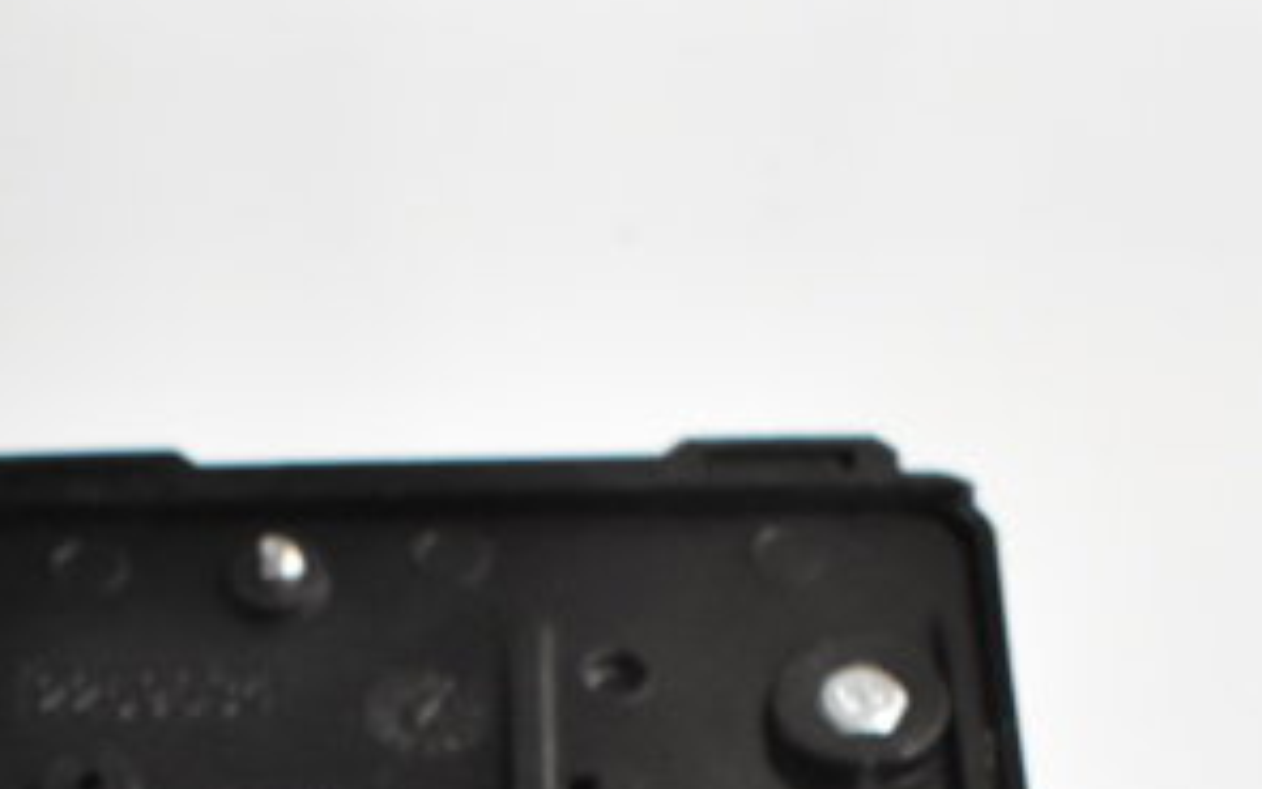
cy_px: 1644
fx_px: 4230
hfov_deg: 16.9
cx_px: 478
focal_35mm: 123
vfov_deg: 9.8
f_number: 4
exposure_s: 1/40
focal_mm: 26
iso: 3200
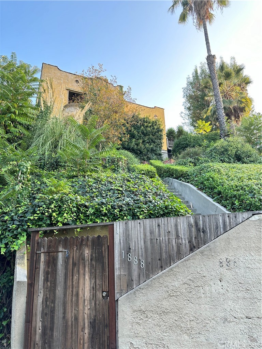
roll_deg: +2.1
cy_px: 174
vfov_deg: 71.6
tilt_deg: +19.0
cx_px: 131
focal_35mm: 24
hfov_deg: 56.8
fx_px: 242
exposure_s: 1/192
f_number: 1.78
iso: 80
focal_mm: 6.86
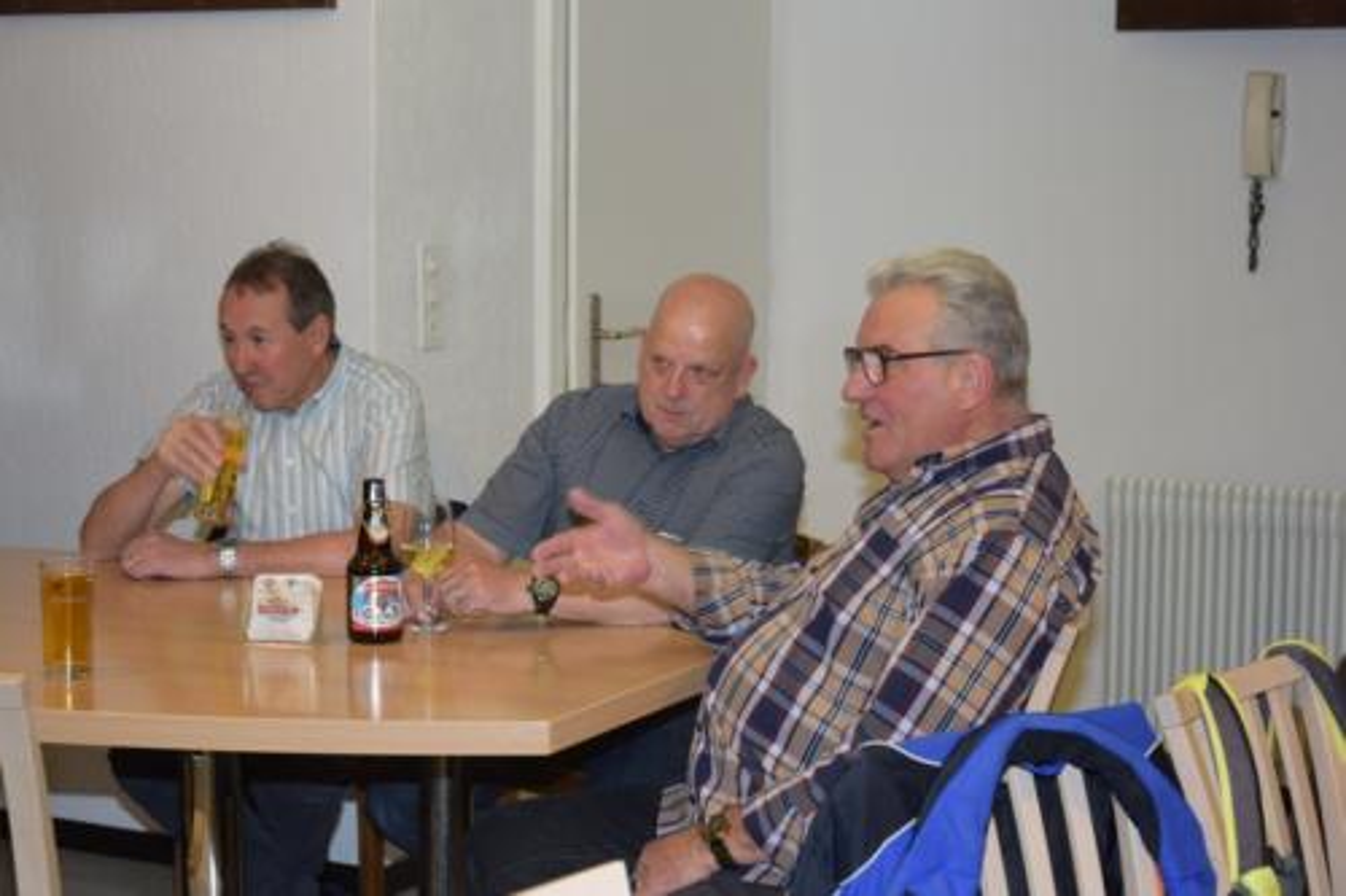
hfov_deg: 28.1
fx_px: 2691
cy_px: 448
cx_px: 673
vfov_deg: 18.9
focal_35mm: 72
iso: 400
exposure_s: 1/30
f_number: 4.8
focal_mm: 48
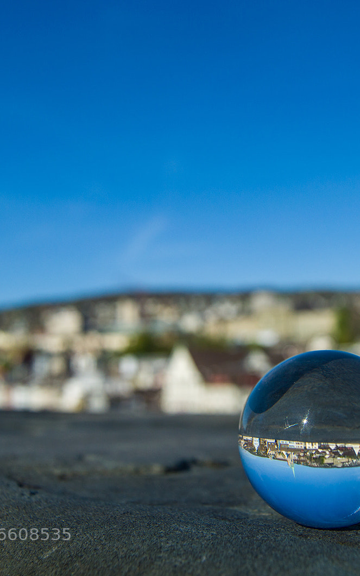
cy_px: 288
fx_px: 687
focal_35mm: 44
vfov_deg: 45.5
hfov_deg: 29.3
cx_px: 222
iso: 100
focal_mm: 19
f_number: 5.6
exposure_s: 1/1000
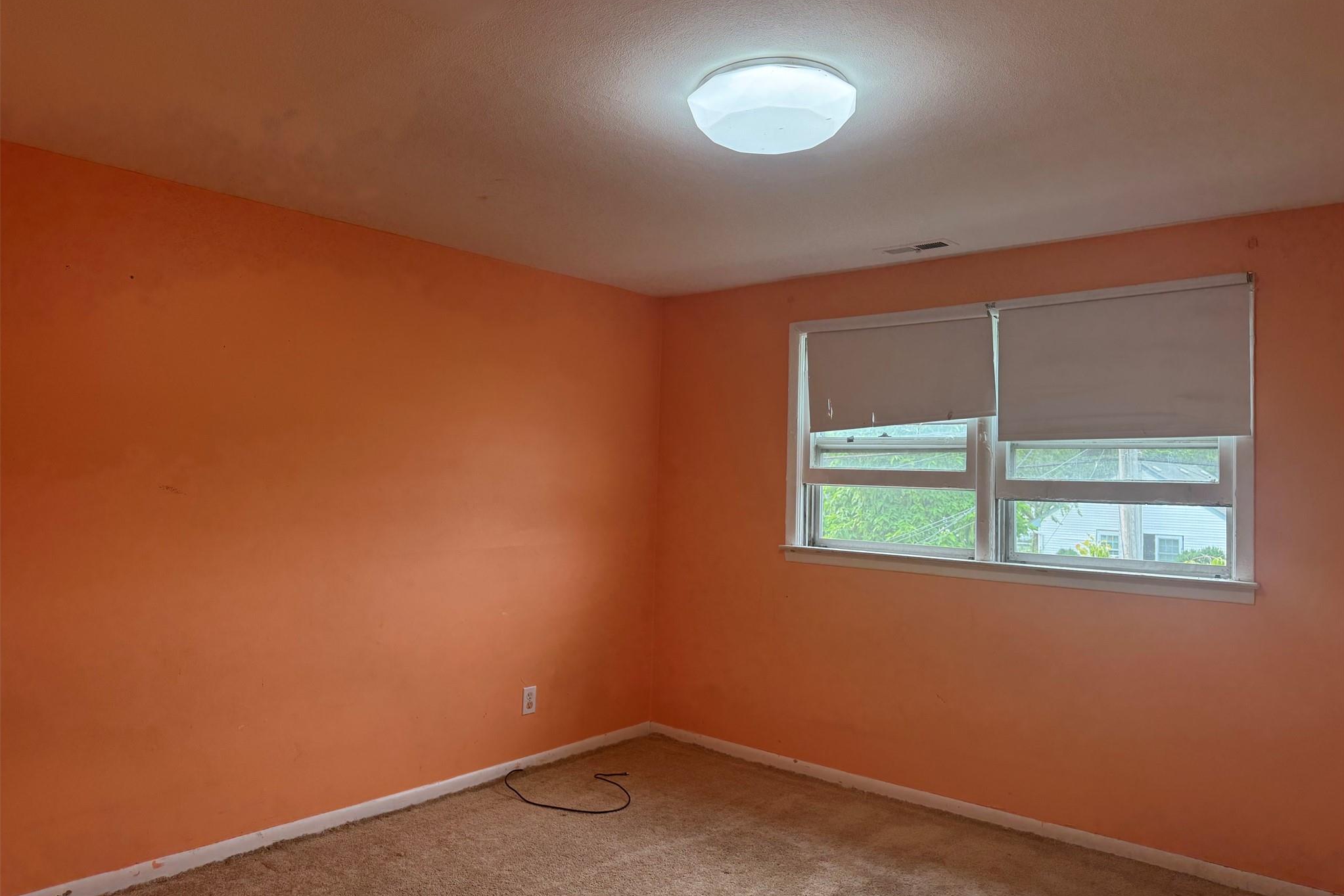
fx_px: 933
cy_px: 435
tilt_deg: +2.1
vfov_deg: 51.3
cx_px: 672
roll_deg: -0.9
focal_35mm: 25
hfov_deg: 71.5
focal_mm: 6.76
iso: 100
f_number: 1.78
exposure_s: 1/128
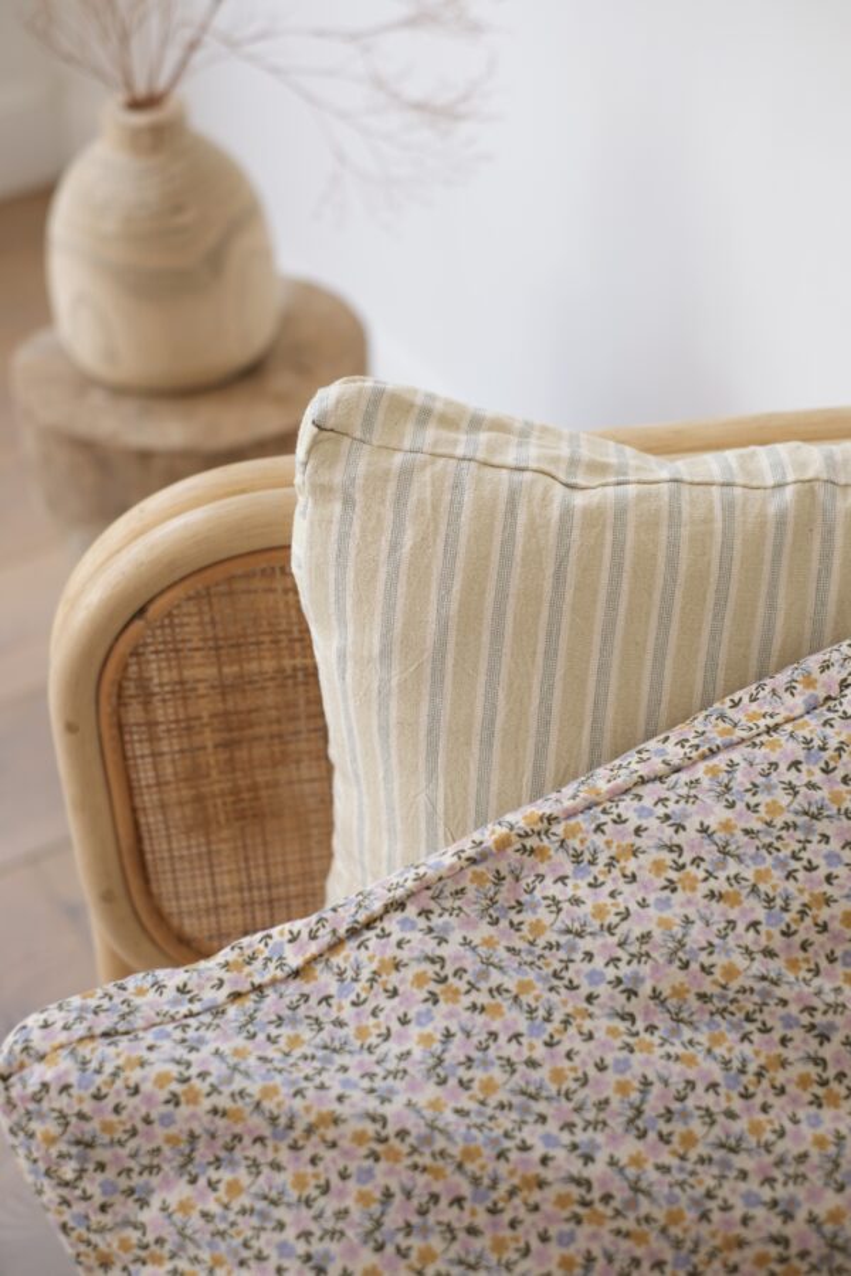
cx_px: 426
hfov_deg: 23.0
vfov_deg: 33.9
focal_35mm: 59
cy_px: 638
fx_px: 2092
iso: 250
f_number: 4
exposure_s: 1/52
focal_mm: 39.3
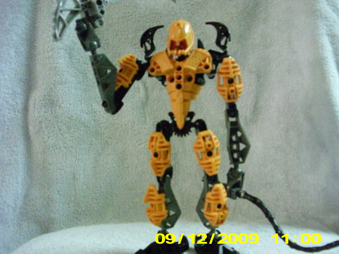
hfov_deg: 49.0
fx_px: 372
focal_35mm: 38
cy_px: 127
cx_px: 170
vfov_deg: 37.7
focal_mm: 6.3
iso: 1600
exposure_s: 1/17
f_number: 3.1
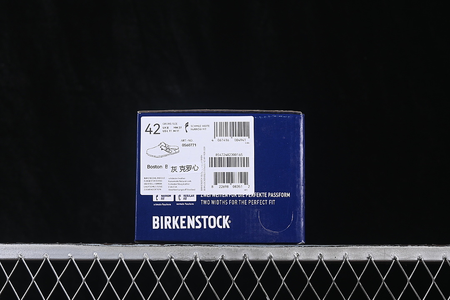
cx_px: 225
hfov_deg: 27.0
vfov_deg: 18.2
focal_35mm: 75
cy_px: 150
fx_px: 937
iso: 160
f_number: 8
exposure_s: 1/60
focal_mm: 50
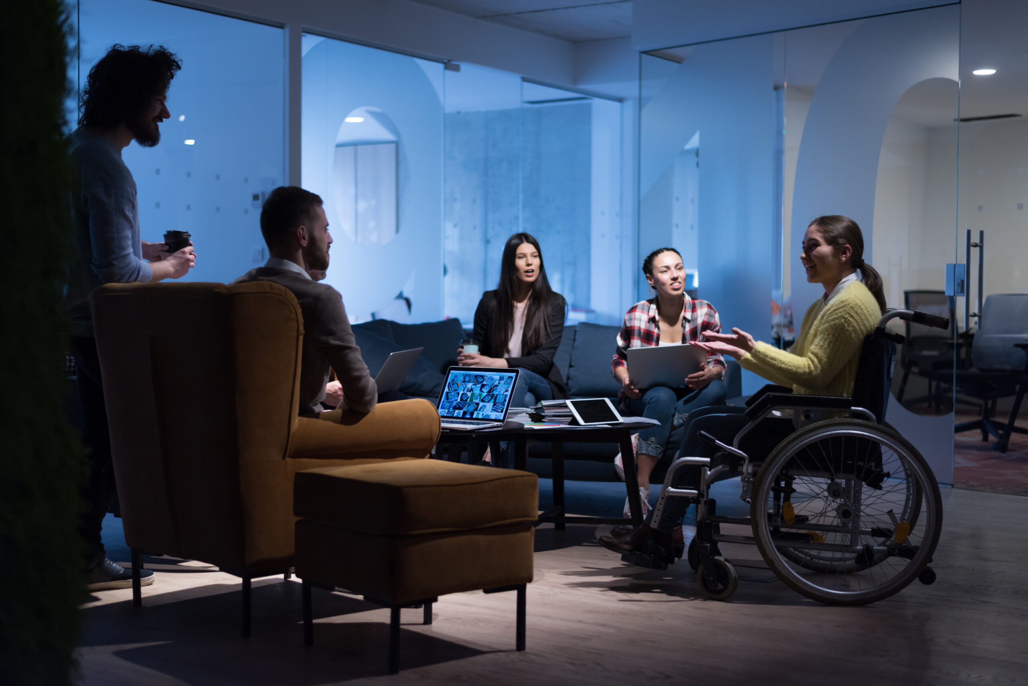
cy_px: 343
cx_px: 514
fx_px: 1428
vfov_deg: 27.0
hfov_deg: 39.6
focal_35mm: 50
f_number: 1.8
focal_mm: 50
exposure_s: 1/250
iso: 800
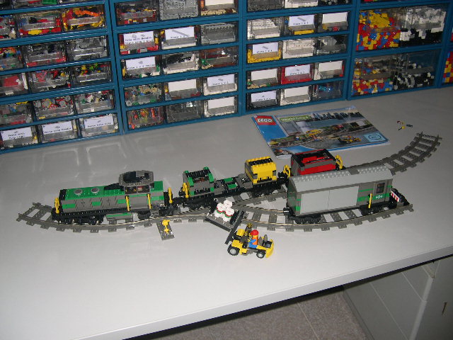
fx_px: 497
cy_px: 170
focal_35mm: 38
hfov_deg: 49.0
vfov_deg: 37.7
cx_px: 226
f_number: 2.8
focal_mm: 8
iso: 100
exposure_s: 1/60
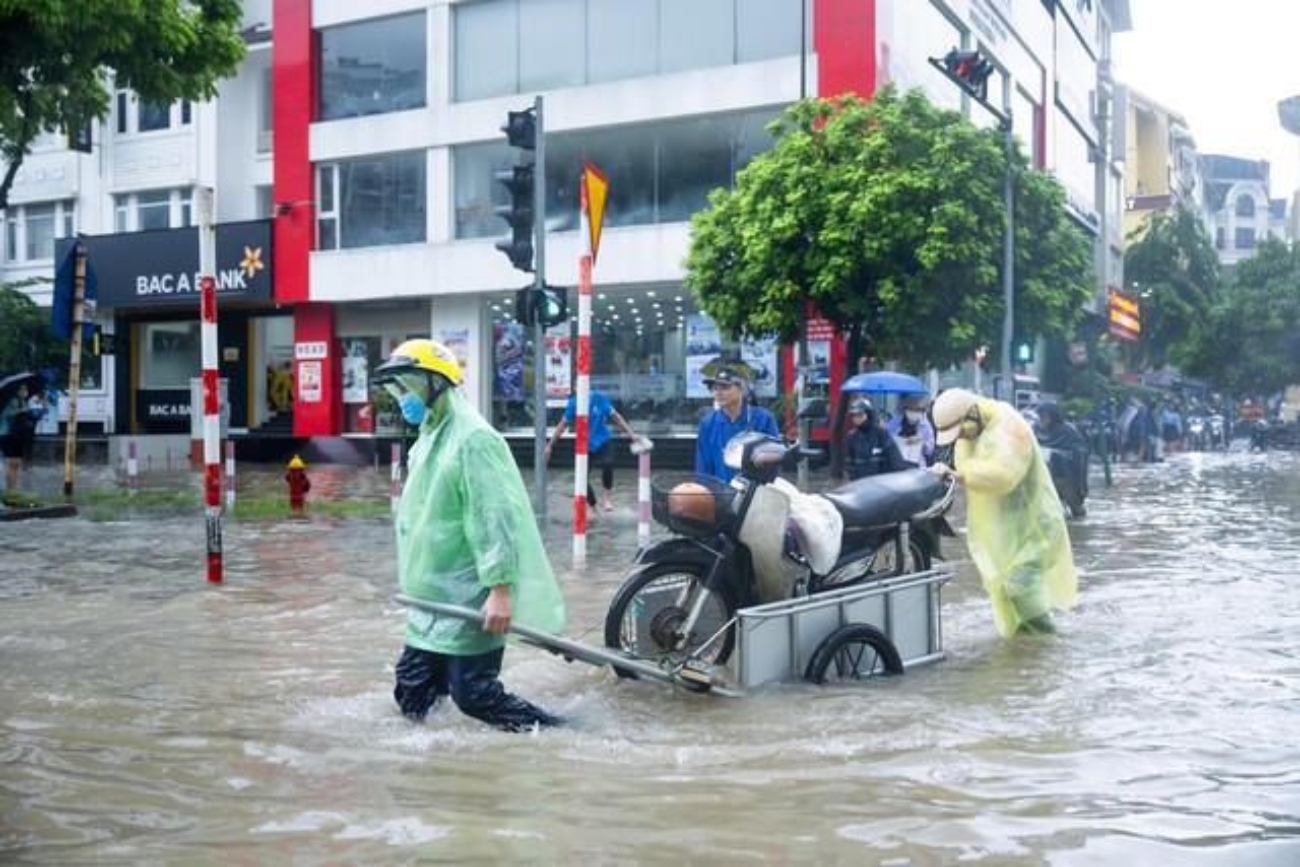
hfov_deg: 53.1
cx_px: 650
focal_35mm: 36
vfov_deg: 36.9
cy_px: 434
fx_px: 1300
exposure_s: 1/640
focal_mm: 36
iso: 500
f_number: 2.8
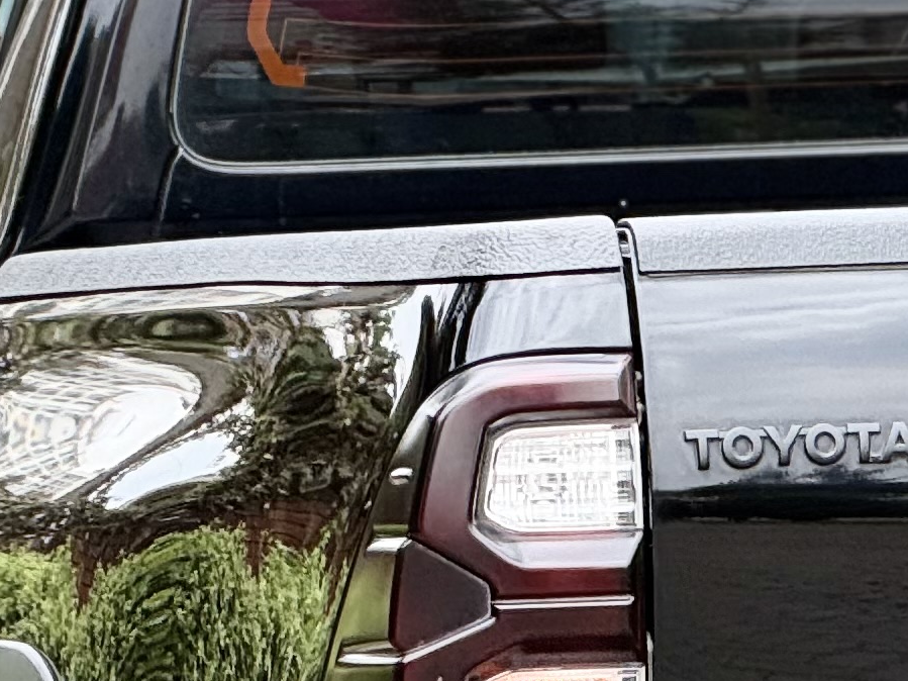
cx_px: 966
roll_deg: +0.1
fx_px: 14110
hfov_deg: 3.7
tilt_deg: -2.7
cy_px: 767
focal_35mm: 538
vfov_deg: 2.8
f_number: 2.8
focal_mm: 15.66
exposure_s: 1/272
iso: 64
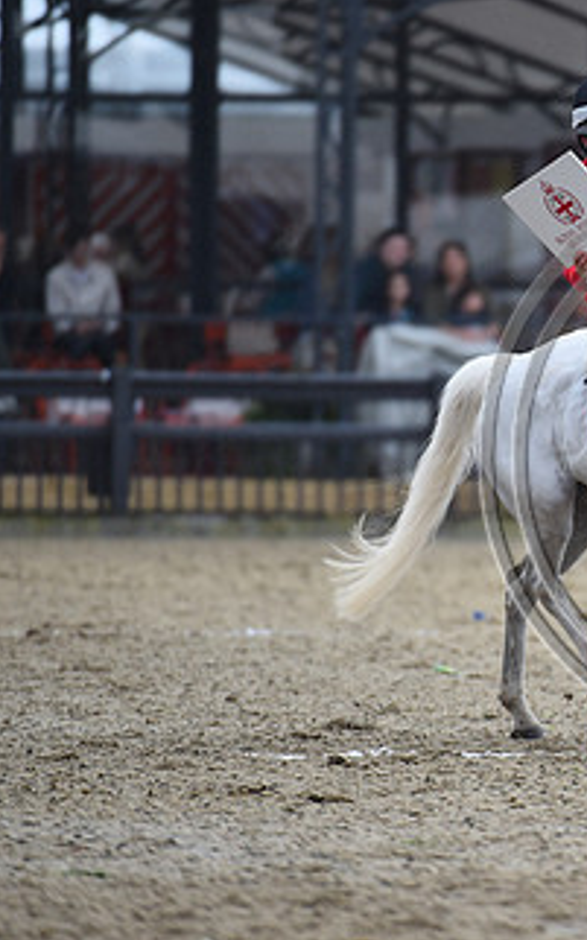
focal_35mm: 734
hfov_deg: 1.8
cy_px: 417
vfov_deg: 2.9
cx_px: 748
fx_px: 18804
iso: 1250
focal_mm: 400
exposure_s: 1/800
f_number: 4.5
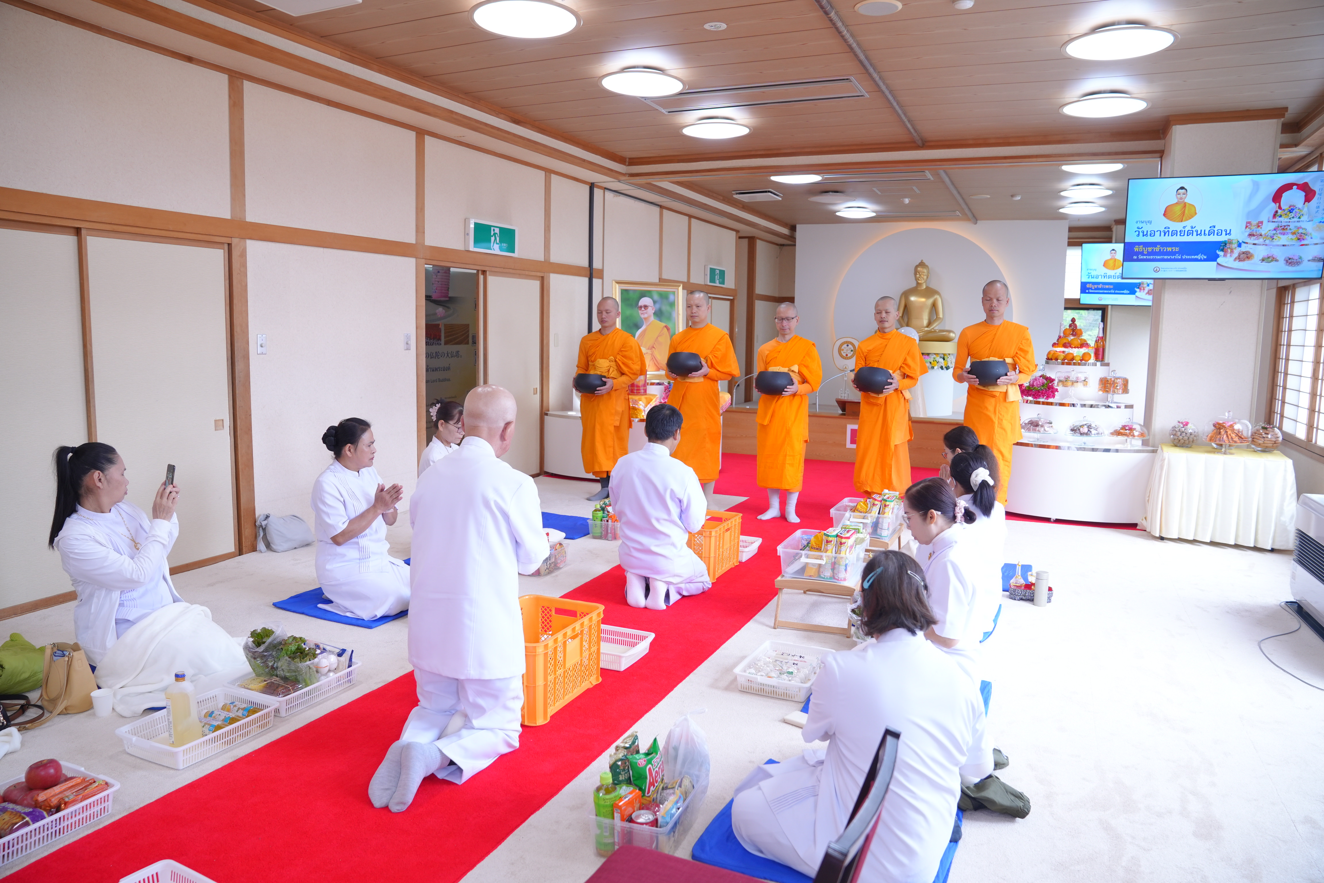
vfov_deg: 53.1
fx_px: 883
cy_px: 442
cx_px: 662
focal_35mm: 24
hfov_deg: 73.7
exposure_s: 1/90
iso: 500
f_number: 4
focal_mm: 24
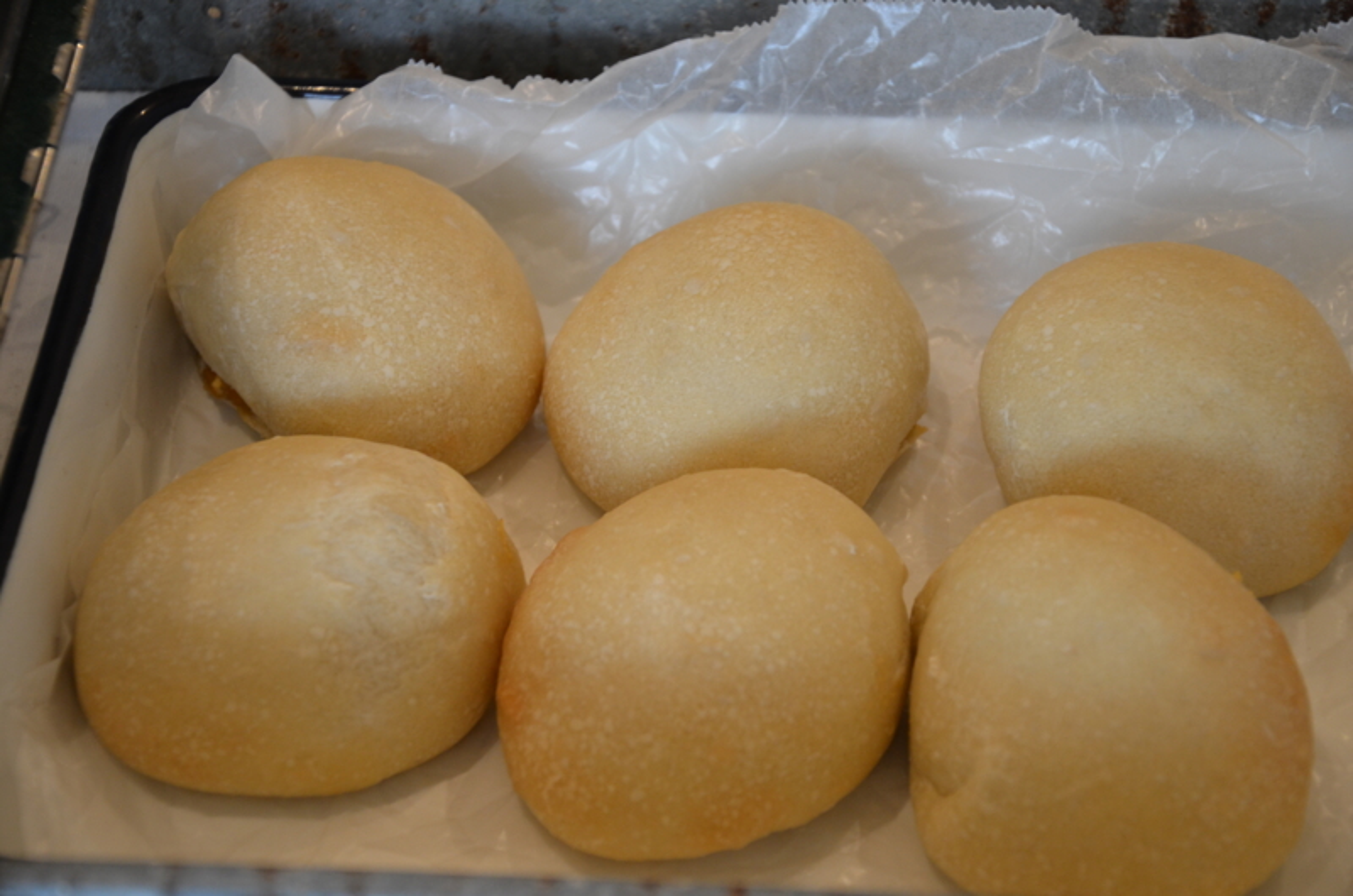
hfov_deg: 18.2
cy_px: 448
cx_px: 676
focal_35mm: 112
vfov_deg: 12.1
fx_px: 4220
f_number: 5.3
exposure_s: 1/60
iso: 720
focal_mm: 75
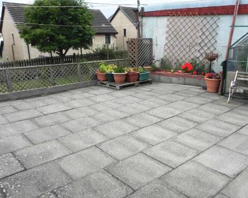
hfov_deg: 55.1
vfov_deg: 45.8
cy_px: 105
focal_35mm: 32
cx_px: 152
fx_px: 235
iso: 160
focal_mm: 4.6
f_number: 5.6
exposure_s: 1/279
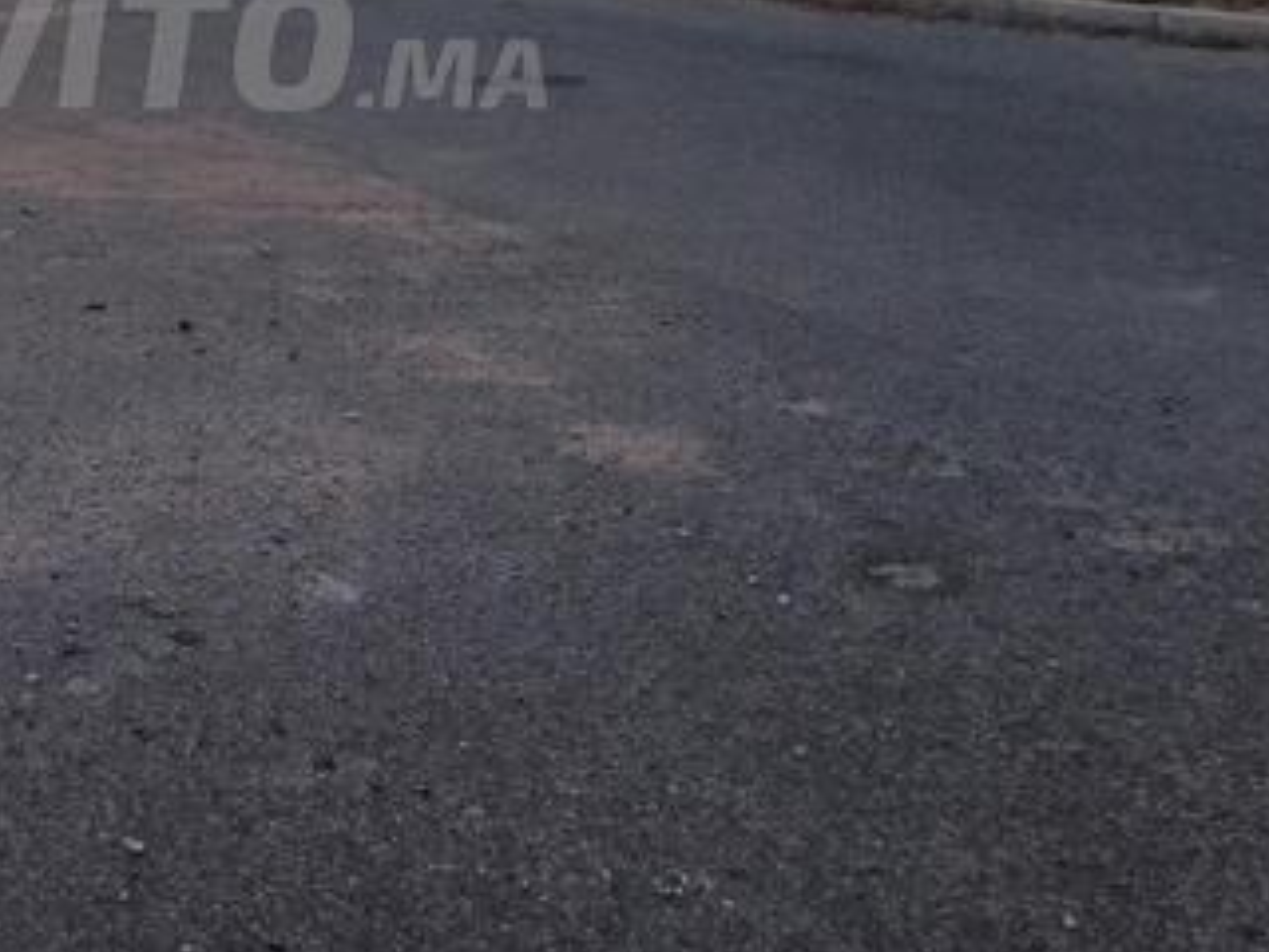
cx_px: 174
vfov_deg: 27.7
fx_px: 1833
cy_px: 44
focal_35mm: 50
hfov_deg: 36.3
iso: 50
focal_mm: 4.65
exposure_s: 1/205
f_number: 1.8
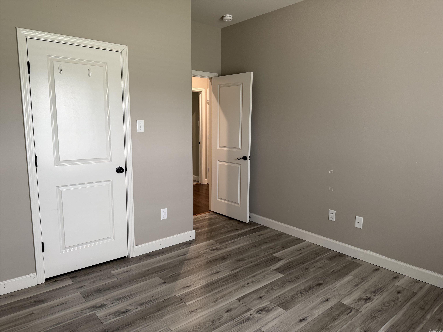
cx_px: 222
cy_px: 166
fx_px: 307
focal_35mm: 24
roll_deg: -0.7
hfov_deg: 71.6
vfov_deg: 56.8
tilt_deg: -7.4
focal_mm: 6.76
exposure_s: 1/60
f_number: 1.78
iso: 160
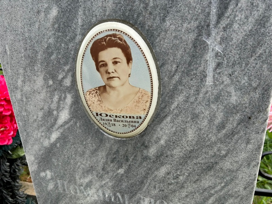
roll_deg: +0.7
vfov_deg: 53.1
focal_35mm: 26
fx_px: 204
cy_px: 102
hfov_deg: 67.3
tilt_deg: -23.0
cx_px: 136
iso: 50
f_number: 1.5
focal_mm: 5.7
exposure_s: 1/1089
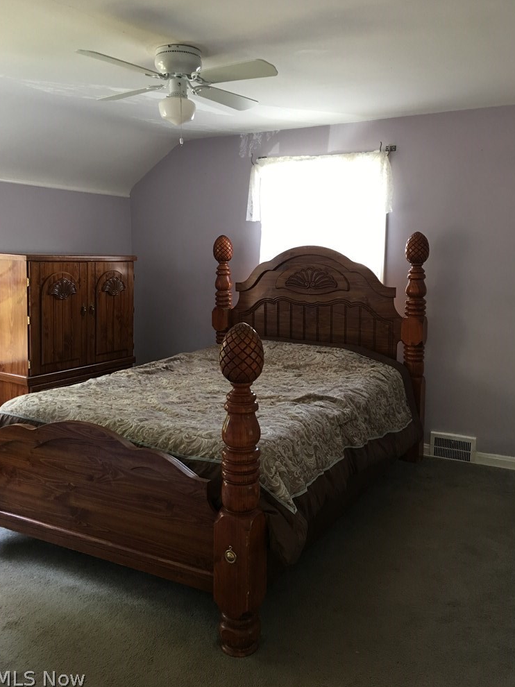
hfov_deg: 46.8
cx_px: 256
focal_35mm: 30
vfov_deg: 60.0
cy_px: 339
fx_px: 595
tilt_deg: -6.6
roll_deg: +0.7
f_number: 2.2
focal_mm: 4.15
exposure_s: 1/15
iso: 64
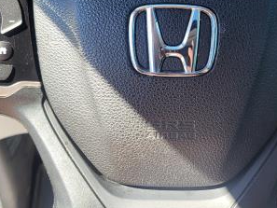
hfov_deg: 34.2
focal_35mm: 56
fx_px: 448
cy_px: 76
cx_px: 170
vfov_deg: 26.0
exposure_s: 1/252
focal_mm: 5.4
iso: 40
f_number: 1.8
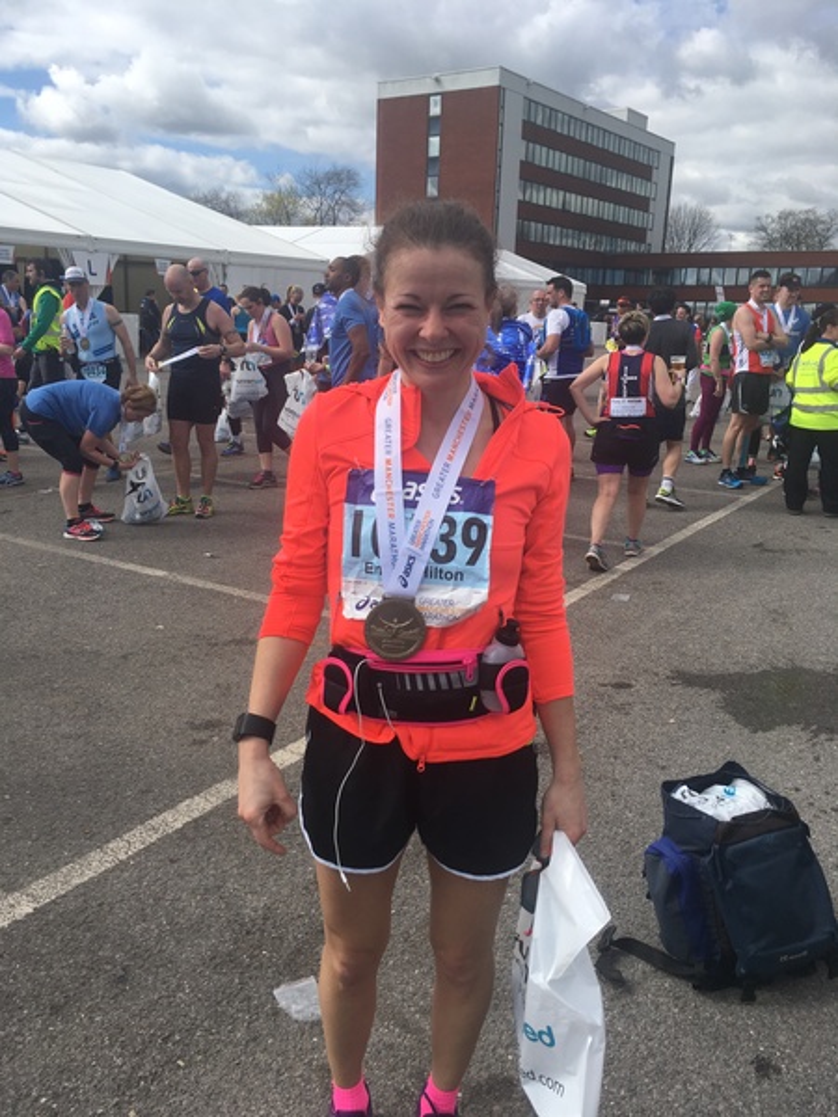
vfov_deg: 61.7
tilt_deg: -13.0
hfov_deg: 48.2
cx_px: 419
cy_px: 558
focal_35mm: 29
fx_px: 936
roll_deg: -3.2
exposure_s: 1/1538
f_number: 2.2
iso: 25
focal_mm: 4.15
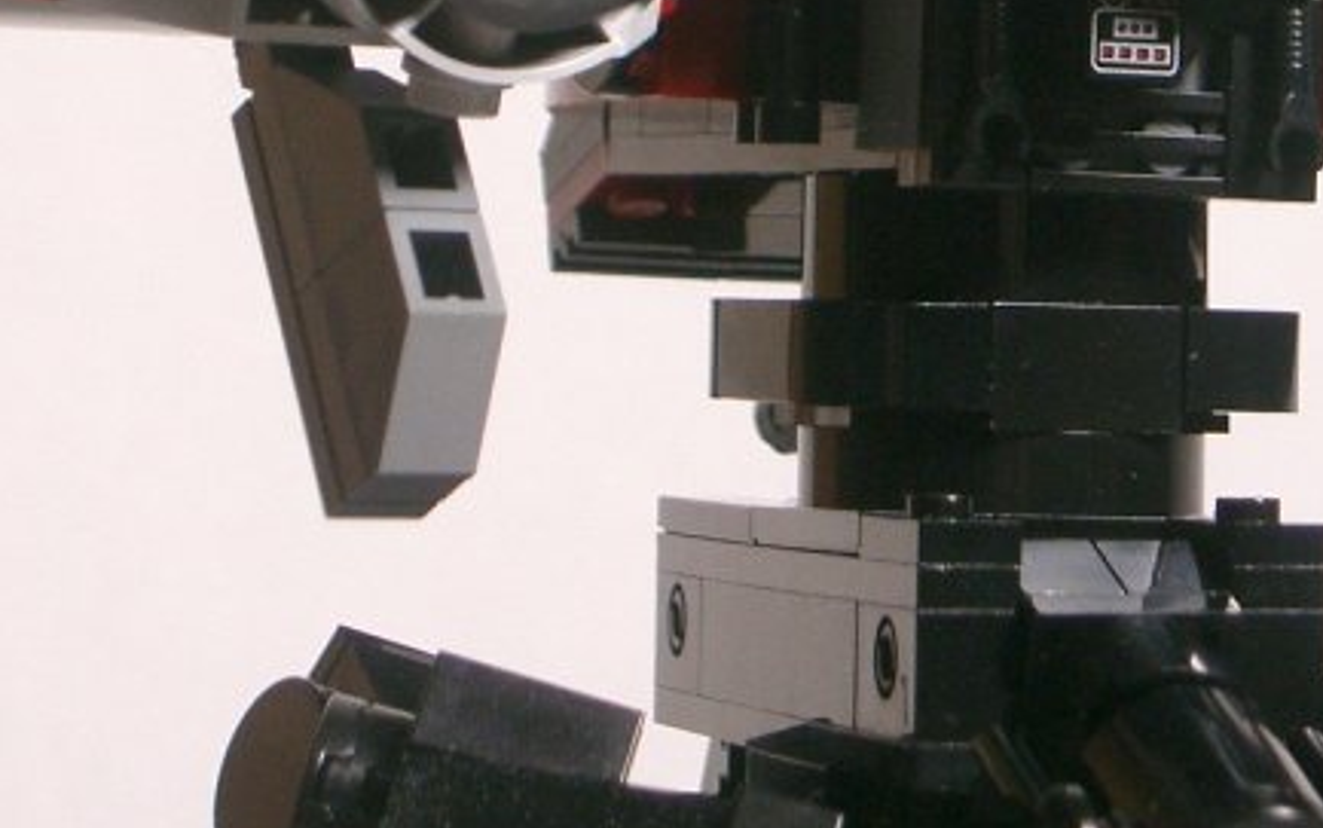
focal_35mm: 158
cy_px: -24
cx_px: 1014
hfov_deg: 13.2
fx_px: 5699
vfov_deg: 8.3
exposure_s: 1/80
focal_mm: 17.2
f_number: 4.1
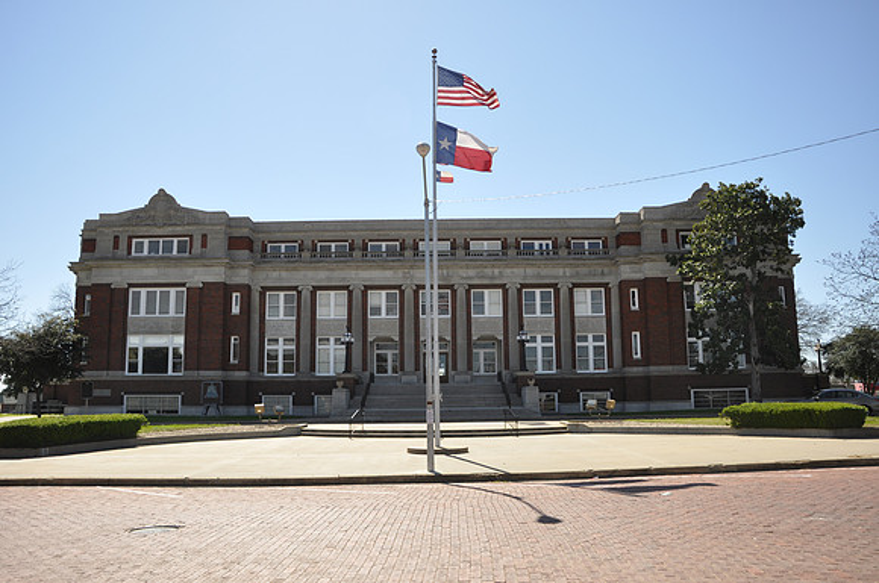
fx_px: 658
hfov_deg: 67.5
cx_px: 440
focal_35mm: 27
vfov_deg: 47.8
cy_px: 292
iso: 200
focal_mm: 18
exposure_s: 1/200
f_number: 7.1
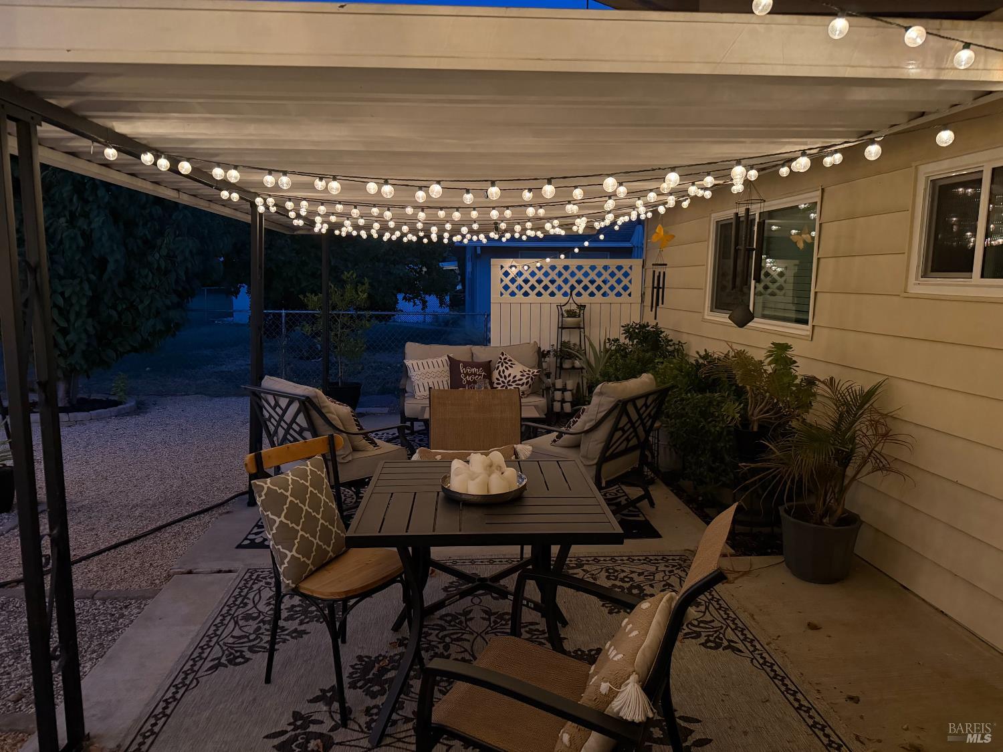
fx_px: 695
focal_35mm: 24
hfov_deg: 71.6
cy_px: 376
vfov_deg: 56.8
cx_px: 502
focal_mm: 6.76
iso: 1000
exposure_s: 1/30
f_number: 1.78
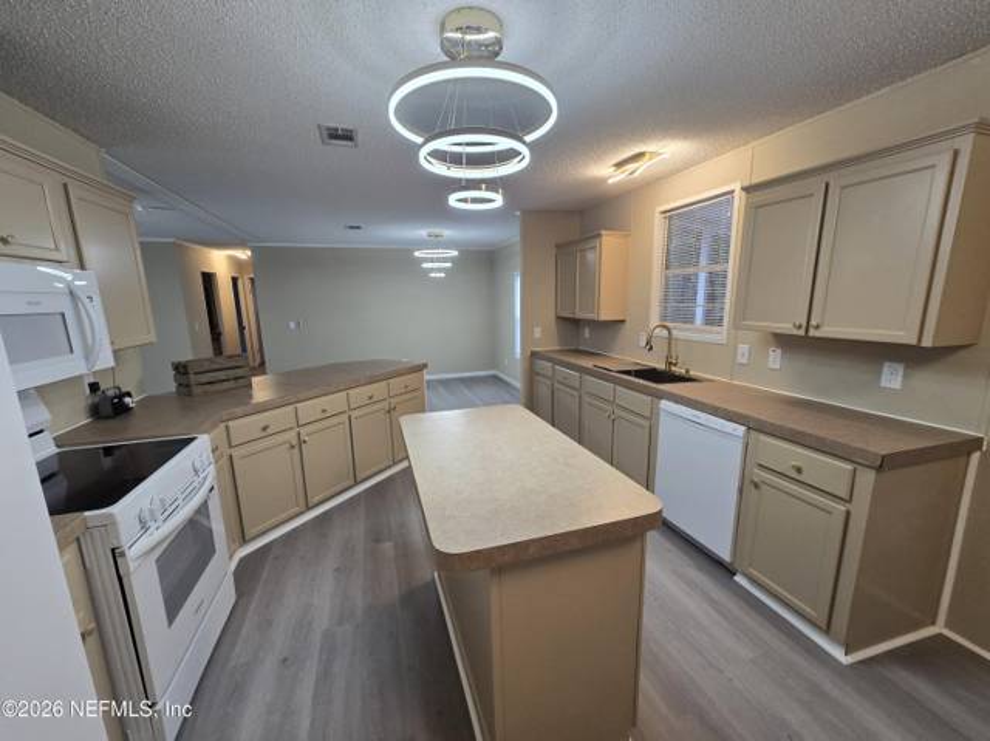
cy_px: 370
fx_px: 372
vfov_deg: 89.8
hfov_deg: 106.2
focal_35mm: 13
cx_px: 495
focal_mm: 2.2
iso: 160
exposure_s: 1/60
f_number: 2.2
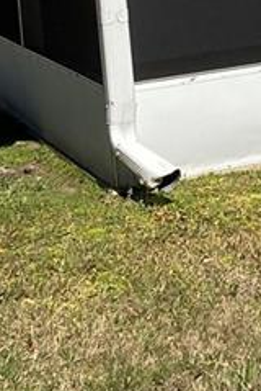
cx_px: 591
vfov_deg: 13.6
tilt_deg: +0.7
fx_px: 1583
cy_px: -98
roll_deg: +2.9
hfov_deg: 8.7
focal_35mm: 146
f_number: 1.8
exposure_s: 1/2525
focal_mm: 3.99
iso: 25
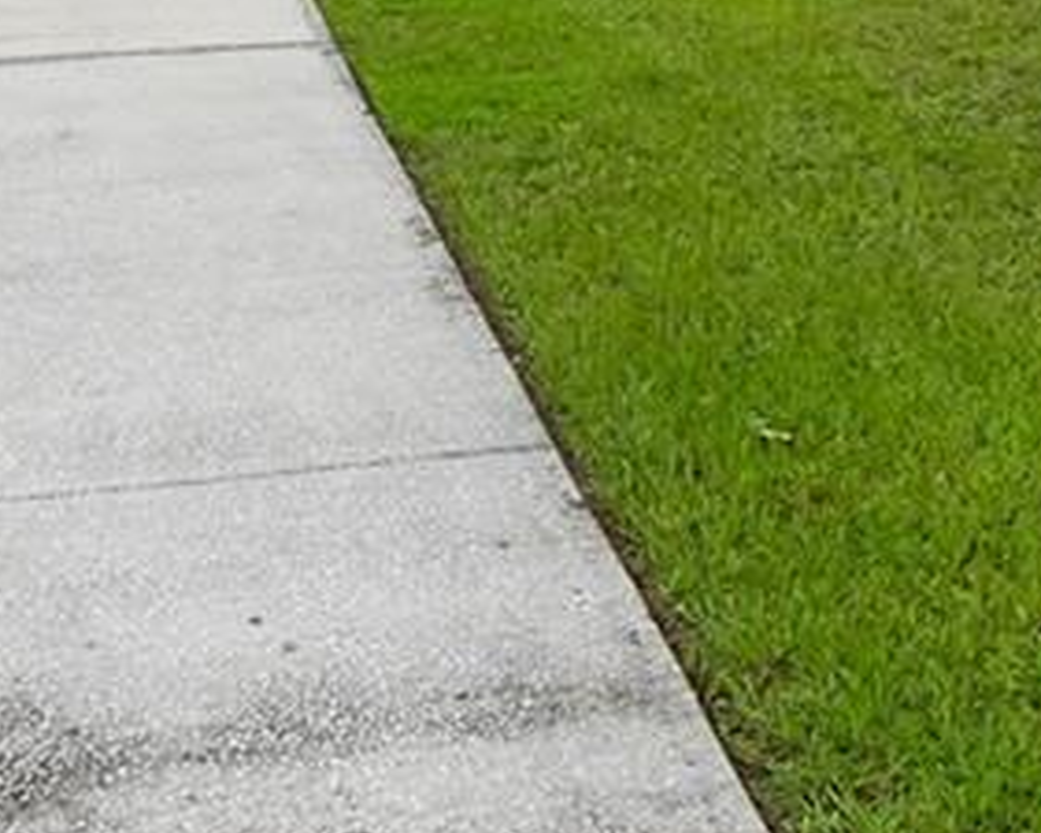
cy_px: -341
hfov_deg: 18.6
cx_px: 1334
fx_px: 2959
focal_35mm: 96
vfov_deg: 15.1
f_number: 4
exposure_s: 1/250
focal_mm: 12
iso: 100
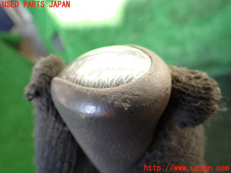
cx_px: 116
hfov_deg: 60.0
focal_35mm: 30
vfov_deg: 46.8
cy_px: 86
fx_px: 200
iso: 250
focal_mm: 5.4
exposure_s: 1/125
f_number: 2.3
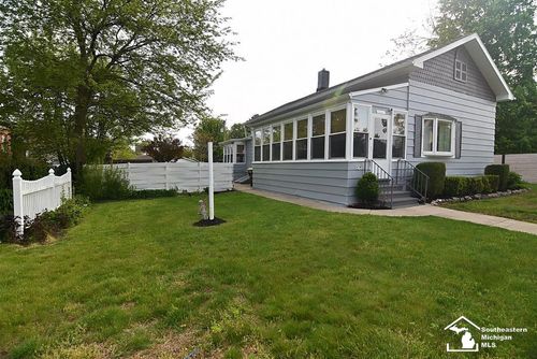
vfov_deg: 72.1
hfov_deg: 94.9
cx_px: 268
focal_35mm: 16
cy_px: 180
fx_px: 246
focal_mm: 11
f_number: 5
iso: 100
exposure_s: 1/200
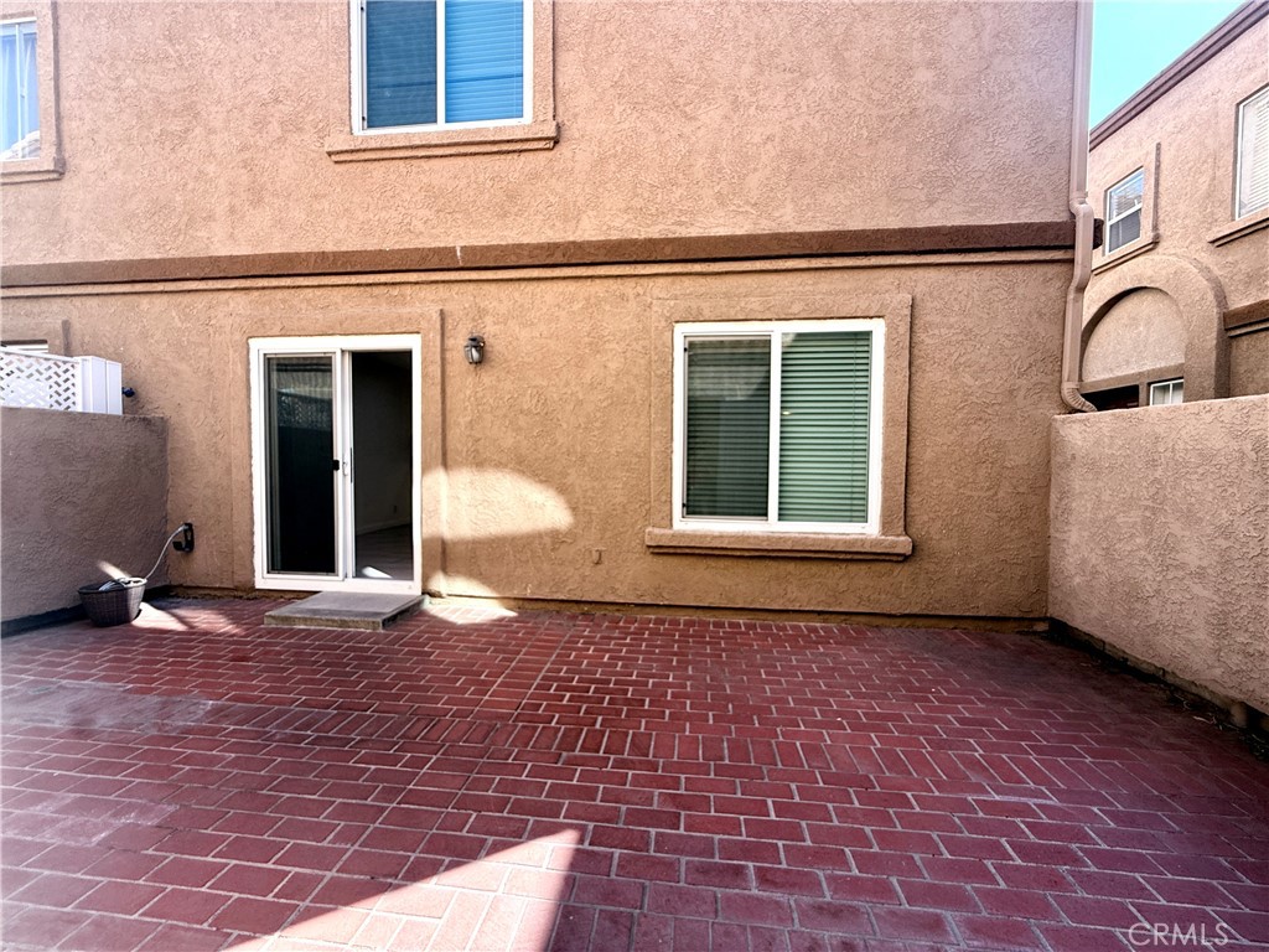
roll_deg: -1.3
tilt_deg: -1.4
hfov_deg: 102.1
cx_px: 634
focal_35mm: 14
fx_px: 513
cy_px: 476
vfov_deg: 85.7
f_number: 2.2
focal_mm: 2.22
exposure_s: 1/148
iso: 50
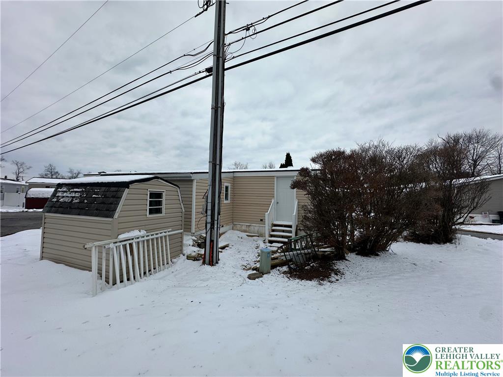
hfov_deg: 102.1
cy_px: 188
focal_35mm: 14
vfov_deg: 85.7
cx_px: 252
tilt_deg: +2.7
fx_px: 203
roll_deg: -1.2
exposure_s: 1/1276
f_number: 2.2
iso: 40
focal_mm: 2.22
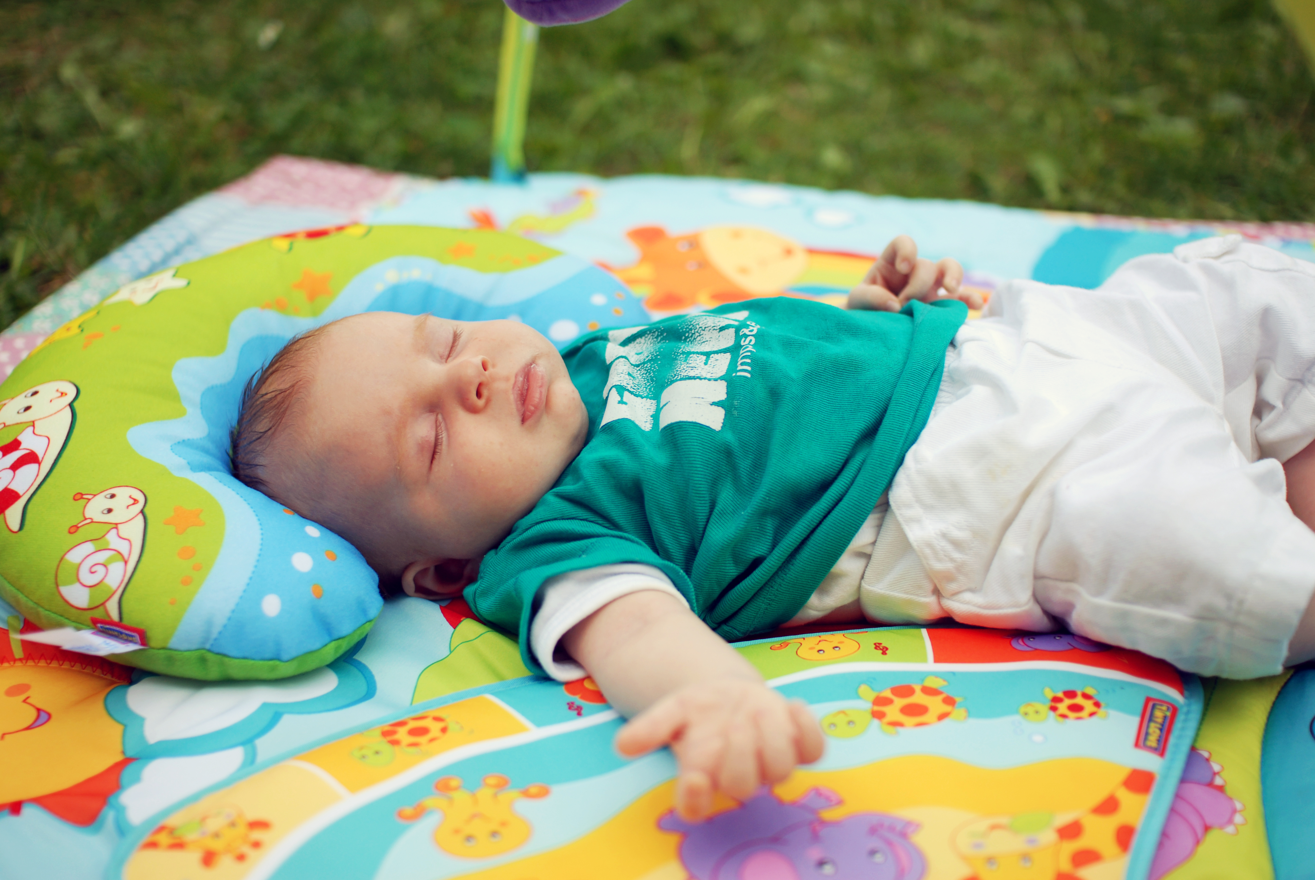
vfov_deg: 29.9
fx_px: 1646
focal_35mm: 45
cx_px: 658
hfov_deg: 43.6
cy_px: 440
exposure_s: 1/500
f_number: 2.2
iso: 125
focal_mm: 30
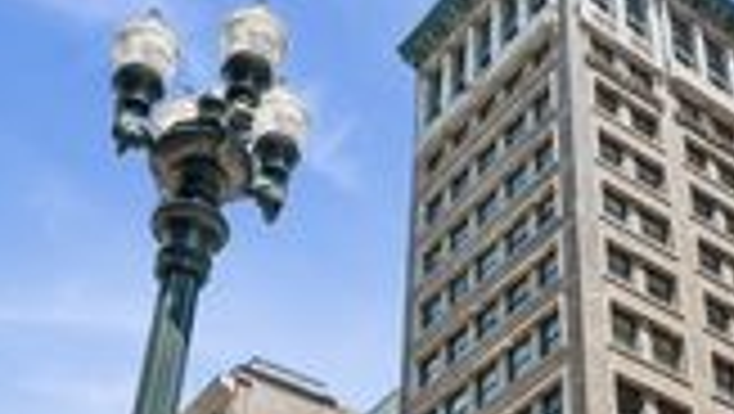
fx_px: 1219
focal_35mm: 63
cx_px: 603
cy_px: 380
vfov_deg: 18.9
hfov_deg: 32.4
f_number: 9.5
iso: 200
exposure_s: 1/180
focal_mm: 19.5
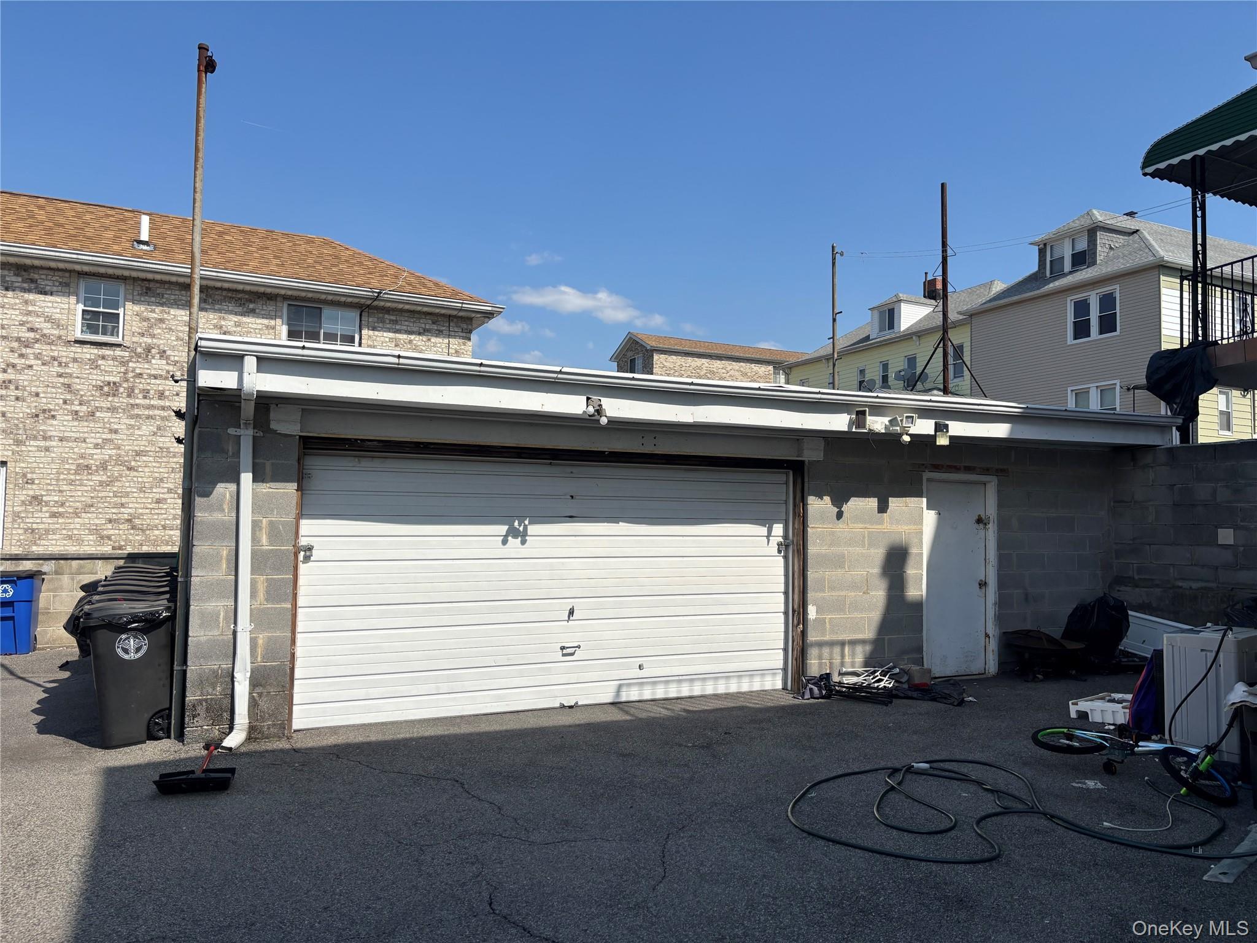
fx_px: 944
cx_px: 628
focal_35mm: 26
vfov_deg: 53.1
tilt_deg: +4.6
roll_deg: -1.5
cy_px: 472
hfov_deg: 67.3
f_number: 1.6
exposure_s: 1/6329
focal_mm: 5.96
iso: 50
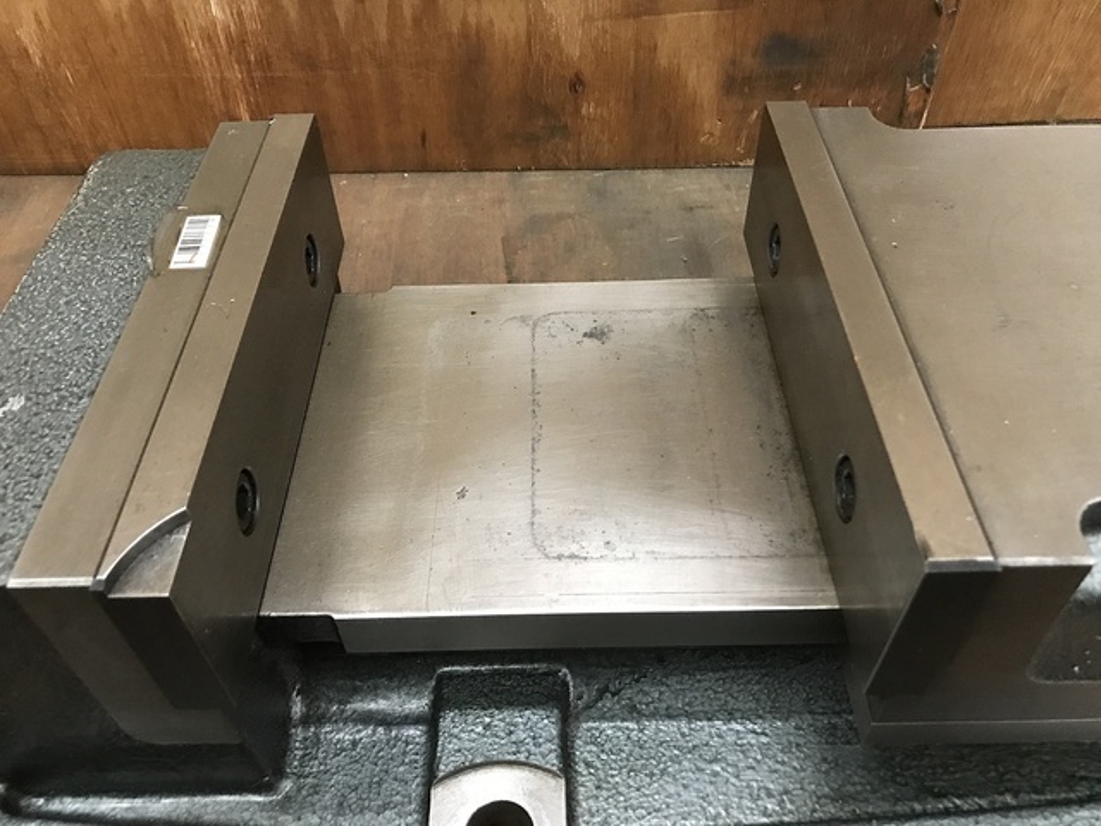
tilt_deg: -47.9
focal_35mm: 28
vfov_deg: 49.7
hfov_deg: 63.4
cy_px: 413
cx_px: 550
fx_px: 891
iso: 100
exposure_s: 1/15
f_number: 1.8
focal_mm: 3.99
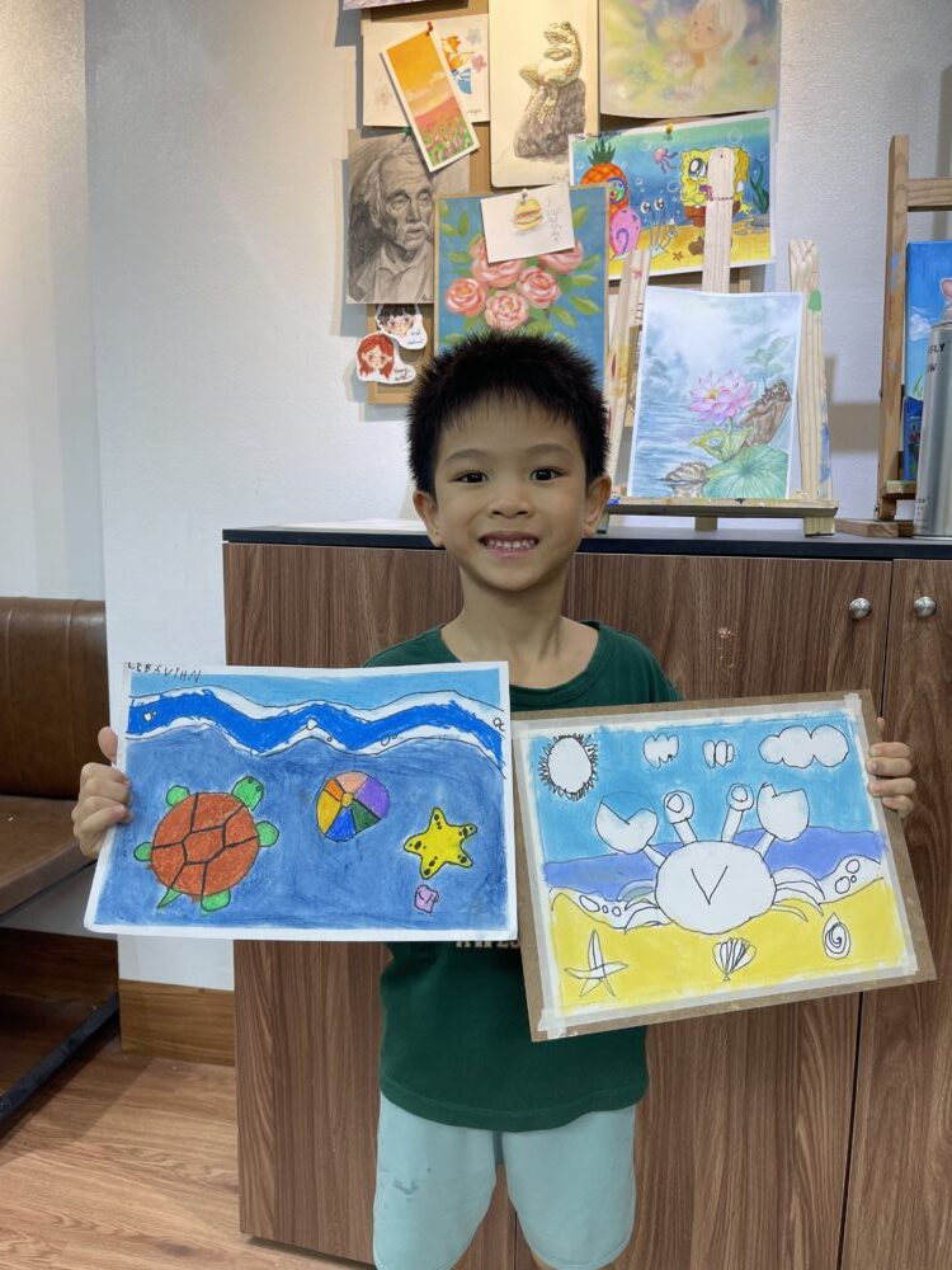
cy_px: 635
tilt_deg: -8.5
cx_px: 476
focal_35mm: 25
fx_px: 917
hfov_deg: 54.9
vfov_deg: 69.4
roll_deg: -1.3
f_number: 1.6
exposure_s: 1/100
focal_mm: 5.1
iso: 64
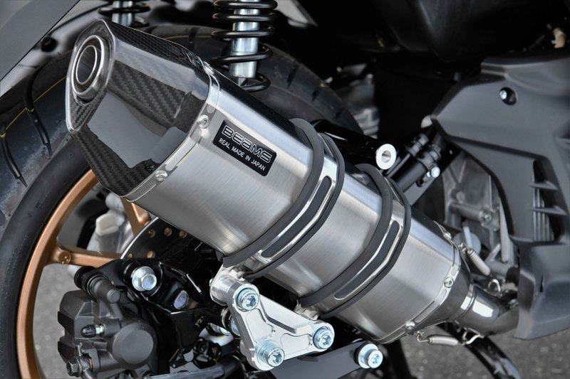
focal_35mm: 70
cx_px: 285
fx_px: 1108
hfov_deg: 28.8
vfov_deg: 19.4
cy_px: 190
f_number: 9
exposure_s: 1/250
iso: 500
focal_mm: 70
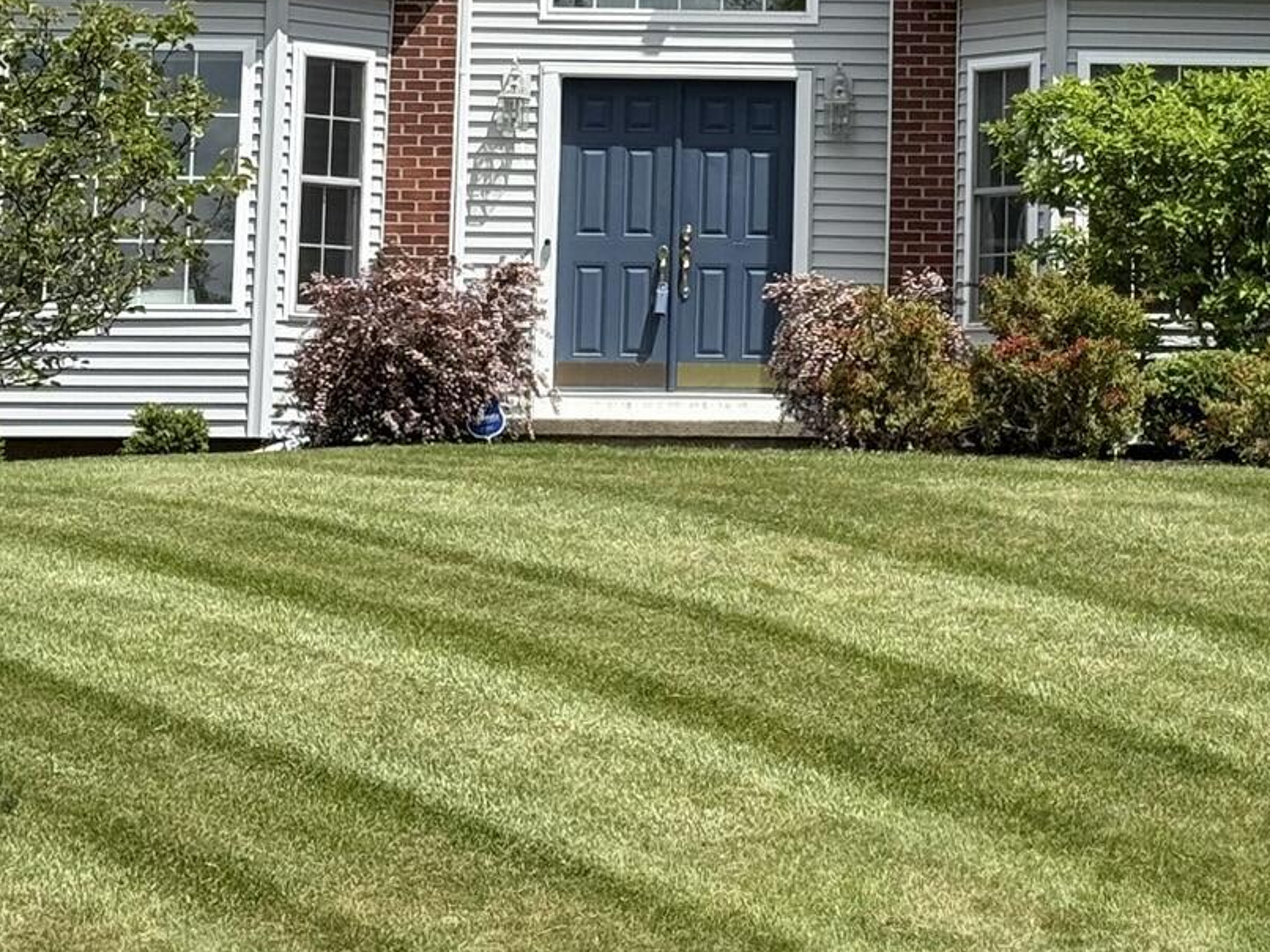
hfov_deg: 16.0
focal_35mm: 122
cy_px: -93
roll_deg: +0.1
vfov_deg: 12.0
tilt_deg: +8.4
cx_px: 1105
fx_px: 4475
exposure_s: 1/6024
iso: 80
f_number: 1.78
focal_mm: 6.76
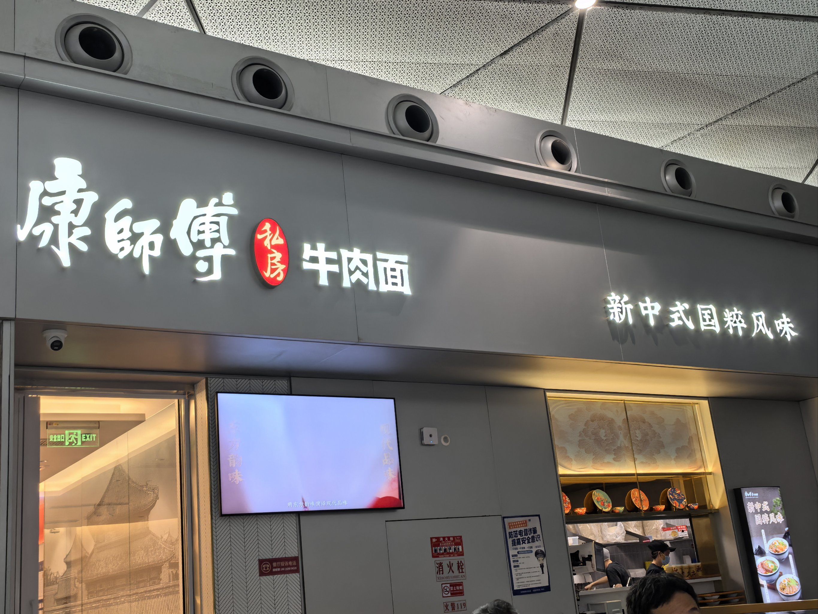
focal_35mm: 41
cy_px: 307
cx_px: 409
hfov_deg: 45.8
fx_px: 969
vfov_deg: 35.1
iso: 125
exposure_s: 1/100
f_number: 2
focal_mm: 5.75
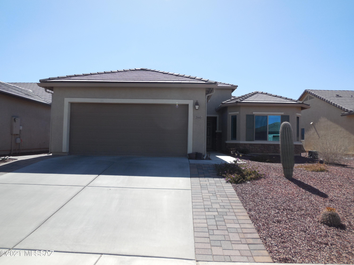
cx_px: 177
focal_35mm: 25
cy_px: 132
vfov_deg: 54.9
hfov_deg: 69.4
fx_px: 256
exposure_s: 1/1250
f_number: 3.1
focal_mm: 4.5
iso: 125
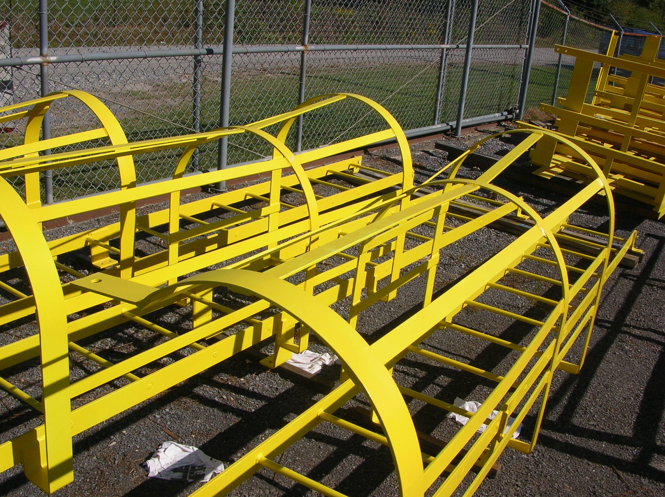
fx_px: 672
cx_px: 332
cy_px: 248
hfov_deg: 52.7
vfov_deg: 40.6
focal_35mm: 35
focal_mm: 5.8
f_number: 5.6
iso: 50
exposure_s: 1/644
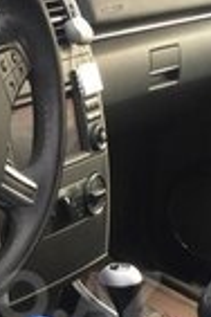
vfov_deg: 18.9
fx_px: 932
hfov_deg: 12.7
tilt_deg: -29.7
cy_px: 297
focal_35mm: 106
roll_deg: -5.4
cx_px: -11
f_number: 2.2
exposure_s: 1/100
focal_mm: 4.15
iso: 40
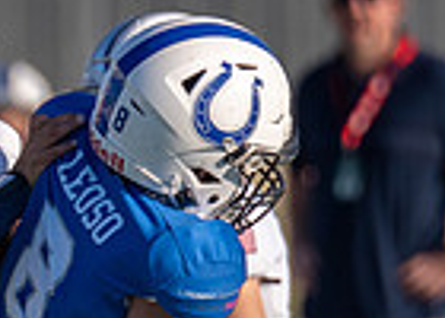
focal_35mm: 1944
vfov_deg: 0.7
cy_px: 423
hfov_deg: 1.0
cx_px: -247
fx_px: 24569
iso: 200
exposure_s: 1/2500
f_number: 4
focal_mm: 280
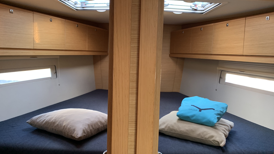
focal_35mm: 29
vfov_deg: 40.2
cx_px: 137
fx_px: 211
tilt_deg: -4.7
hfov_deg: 66.1
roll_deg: -2.7
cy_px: 71
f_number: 1.8
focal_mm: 4.25
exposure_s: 1/60
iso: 250
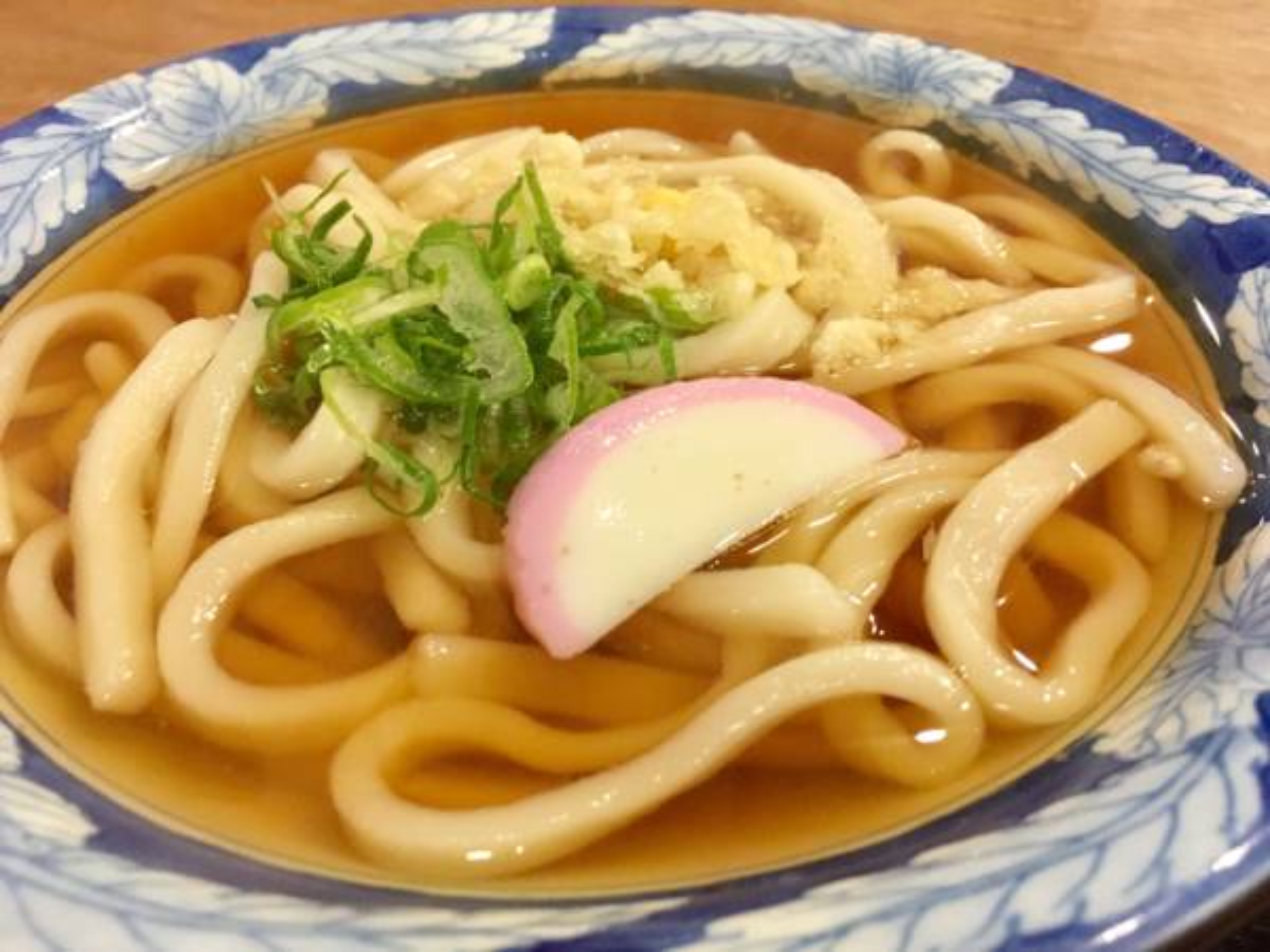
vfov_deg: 48.2
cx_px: 635
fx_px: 1064
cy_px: 476
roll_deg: +1.0
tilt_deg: -40.3
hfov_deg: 61.7
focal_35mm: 29
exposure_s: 1/30
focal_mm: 4.15
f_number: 2.2
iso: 200
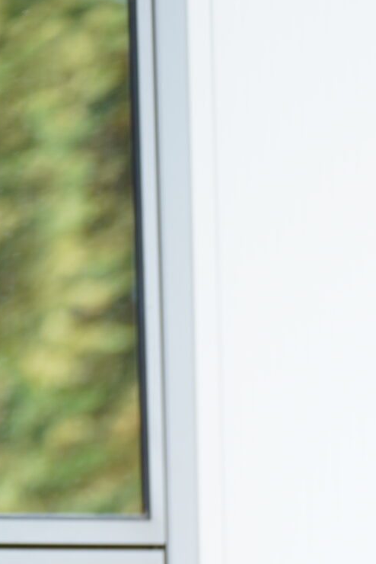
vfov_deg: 4.2
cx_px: 615
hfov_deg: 2.8
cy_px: 906
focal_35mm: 491
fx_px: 7685
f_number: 2.8
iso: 200
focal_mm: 142
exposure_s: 1/250
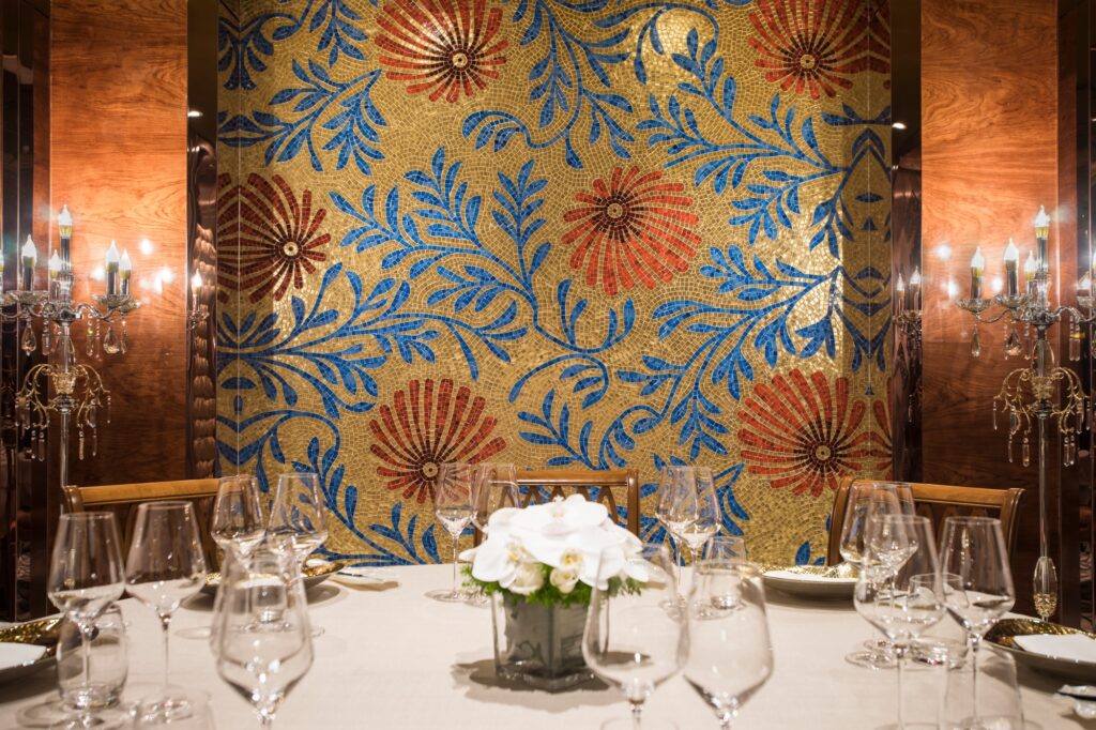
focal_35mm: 35
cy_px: 365
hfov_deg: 54.4
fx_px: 1065
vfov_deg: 37.8
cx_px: 548
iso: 100
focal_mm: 35
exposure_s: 2.5
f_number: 5.6
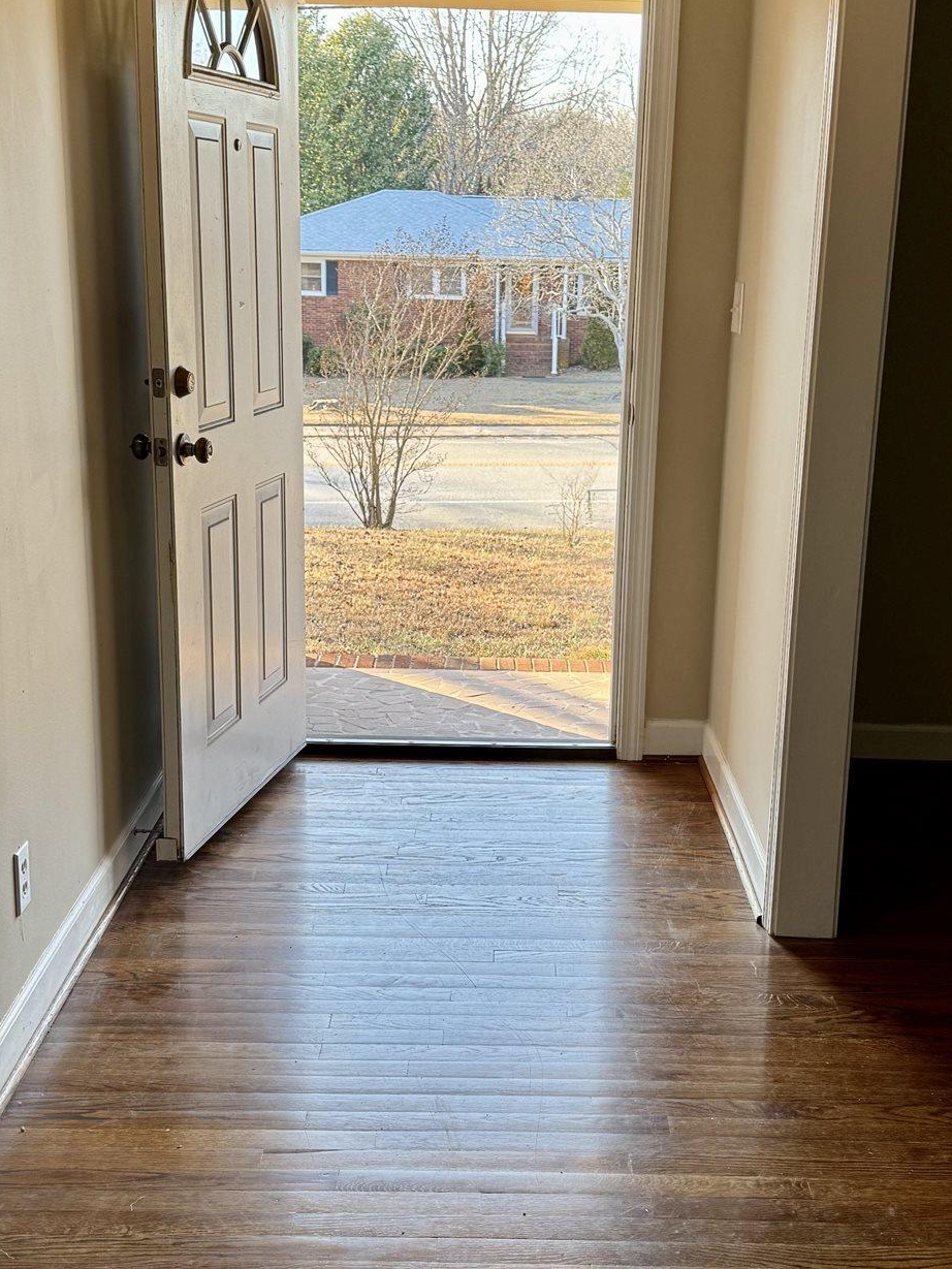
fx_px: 1650
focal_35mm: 45
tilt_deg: -14.9
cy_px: 674
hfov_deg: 32.2
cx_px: 517
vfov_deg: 42.1
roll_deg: -0.9
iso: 64
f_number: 1.78
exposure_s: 1/120
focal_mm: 6.76
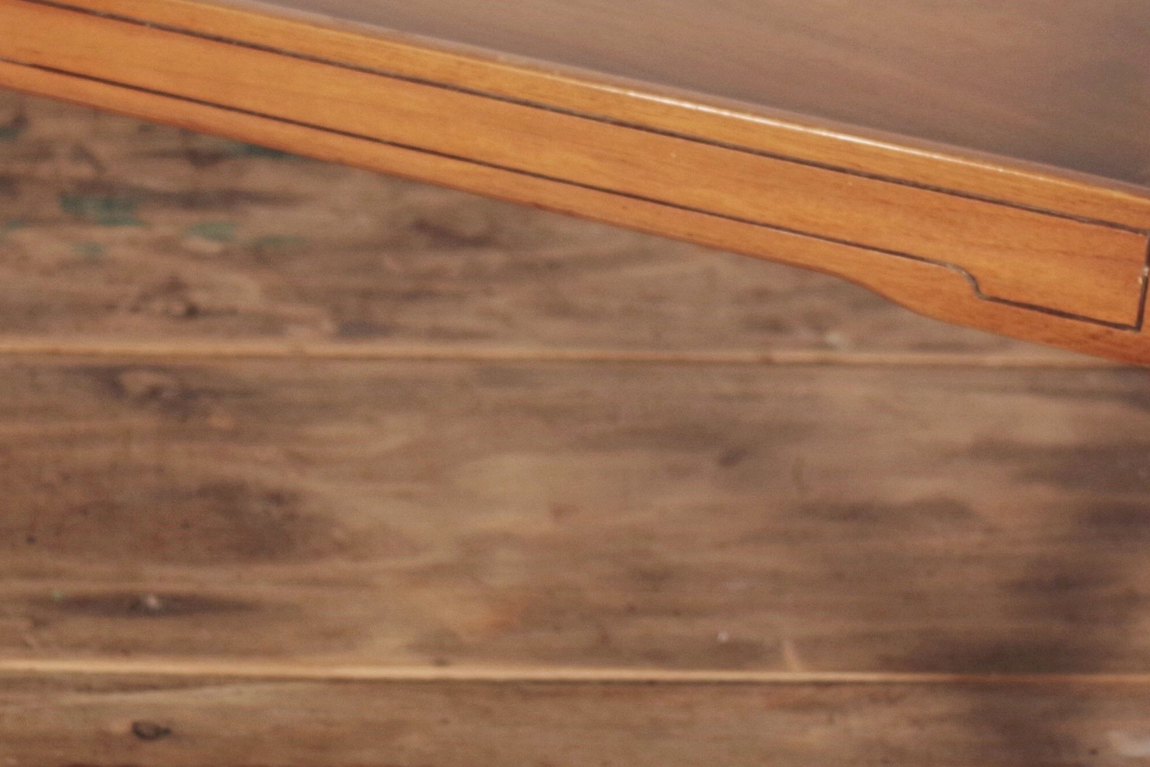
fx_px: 3737
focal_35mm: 117
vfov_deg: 11.6
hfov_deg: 17.3
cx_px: 190
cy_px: 65
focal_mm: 26.25
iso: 200
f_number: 4
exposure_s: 1/125
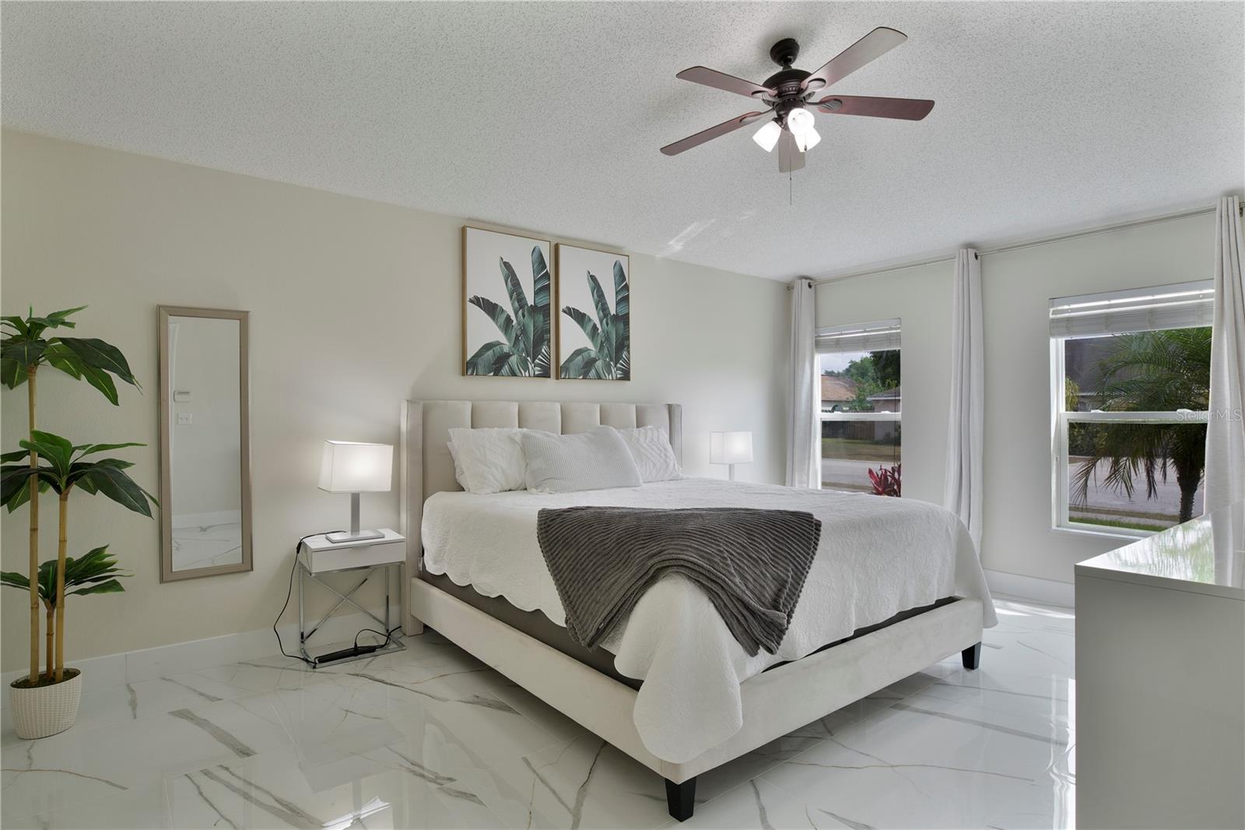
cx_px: 622
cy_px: 415
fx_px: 622
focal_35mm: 18
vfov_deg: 67.4
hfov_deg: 90.0
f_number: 5.6
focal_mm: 12
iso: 250
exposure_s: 1/13
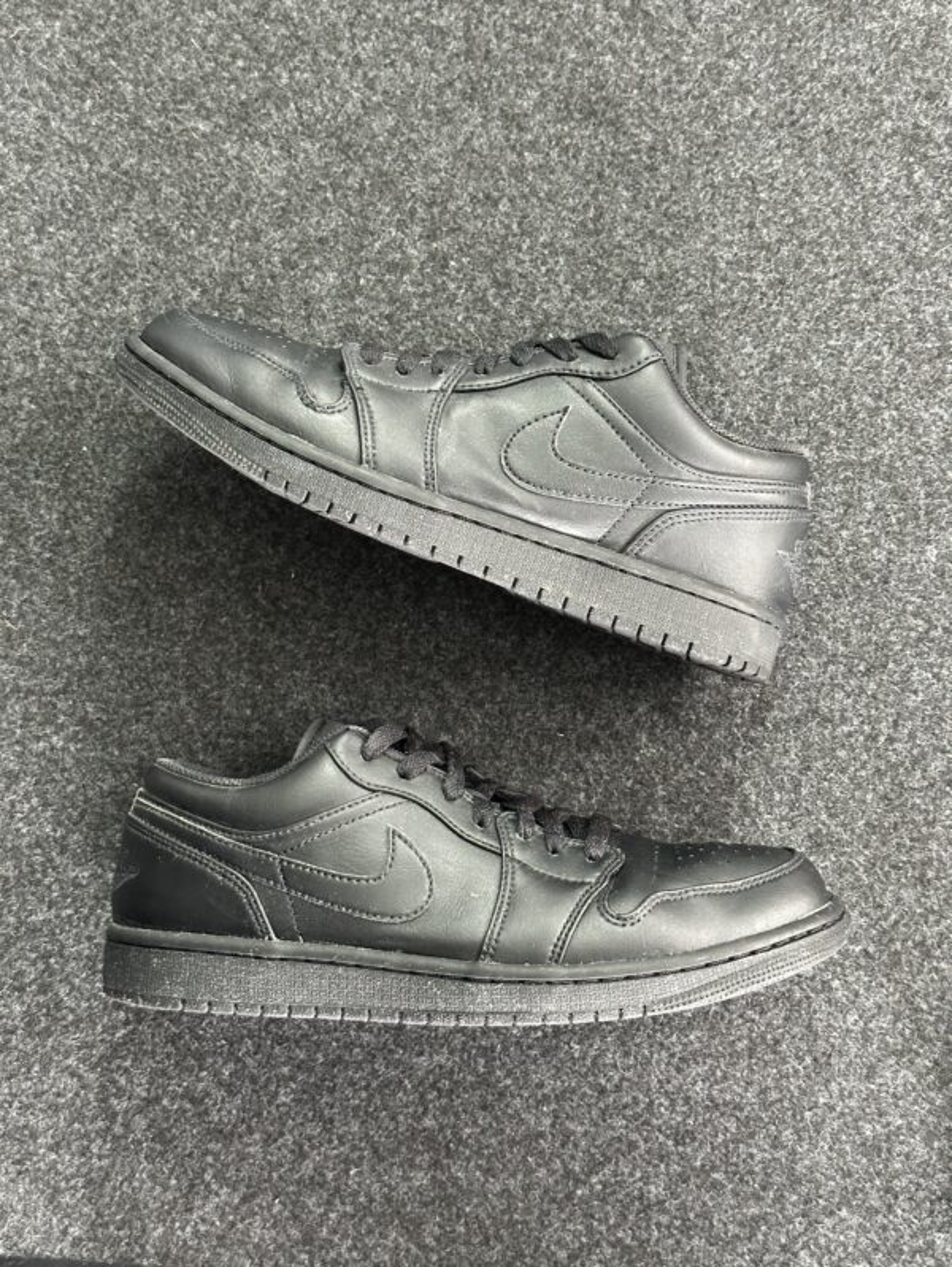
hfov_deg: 30.3
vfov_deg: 39.6
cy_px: 634
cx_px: 476
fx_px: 1759
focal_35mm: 48
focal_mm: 6.86
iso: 500
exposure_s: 1/36
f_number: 1.78
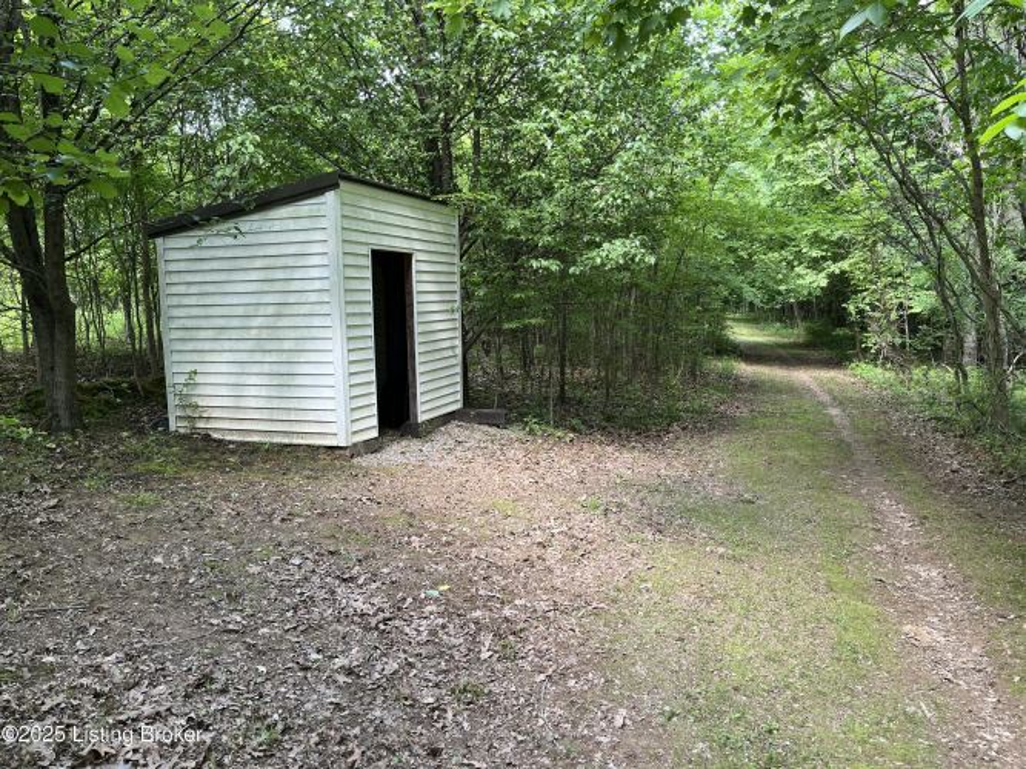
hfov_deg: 67.3
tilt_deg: -7.9
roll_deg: +2.1
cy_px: 384
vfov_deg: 53.0
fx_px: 770
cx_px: 513
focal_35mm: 26
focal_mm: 5.1
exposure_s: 1/122
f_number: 1.6
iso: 80
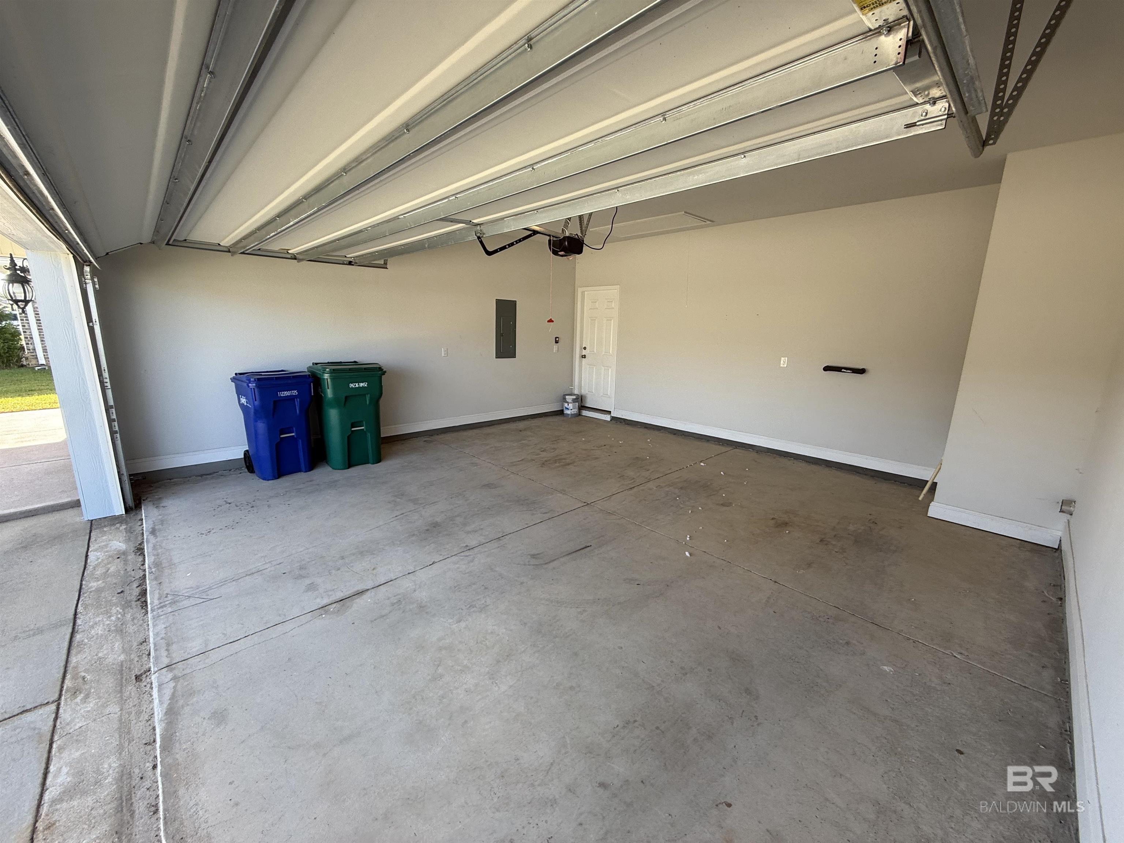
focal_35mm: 14
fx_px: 455
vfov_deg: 85.7
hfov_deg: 102.1
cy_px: 422
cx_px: 562
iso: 50
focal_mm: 2.22
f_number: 2.2
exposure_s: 1/135
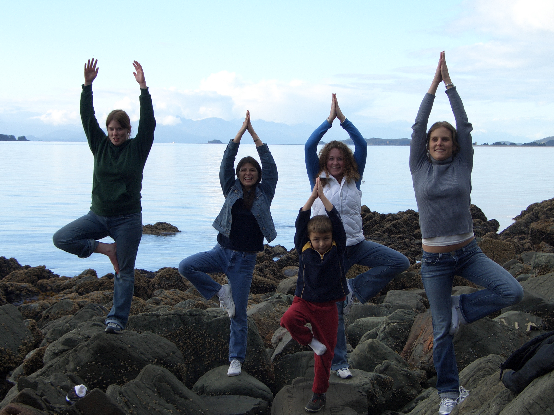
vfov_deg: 22.3
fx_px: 1056
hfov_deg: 29.4
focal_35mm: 66
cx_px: 277
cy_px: 208
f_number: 4.1
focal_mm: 14.2
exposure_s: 1/200
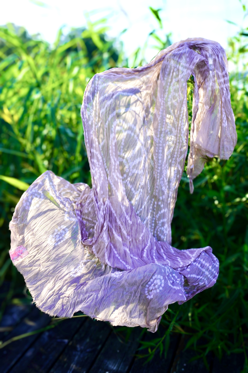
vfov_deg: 57.2
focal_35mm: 33
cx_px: 124
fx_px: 341
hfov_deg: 40.0
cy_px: 186
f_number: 5
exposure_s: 1/160
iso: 100
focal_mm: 22
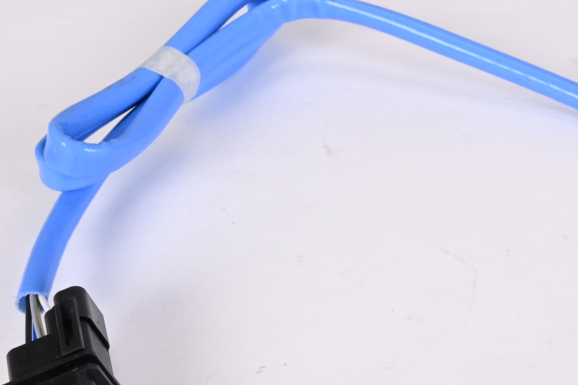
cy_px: 353
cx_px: 406
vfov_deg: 22.4
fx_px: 947
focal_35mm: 59
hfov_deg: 33.5
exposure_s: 1/160
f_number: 11
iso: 400
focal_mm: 18
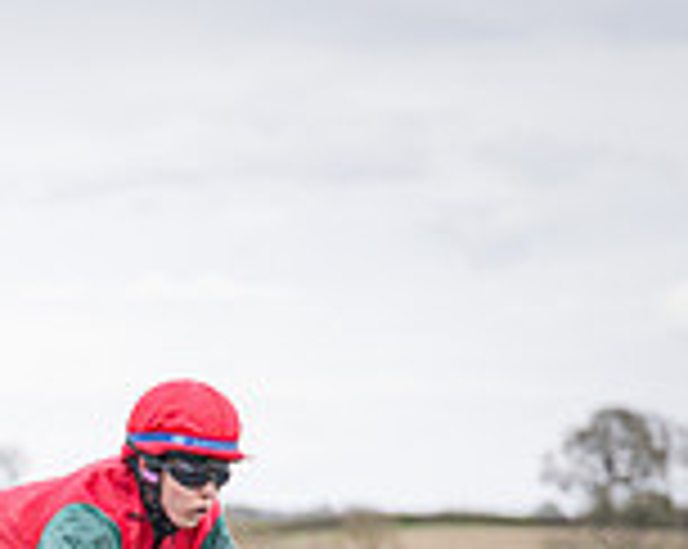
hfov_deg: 6.6
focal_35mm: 291
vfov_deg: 5.2
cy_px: 994
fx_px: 5918
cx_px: -360
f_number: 2.8
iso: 800
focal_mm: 70
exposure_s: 1/1600
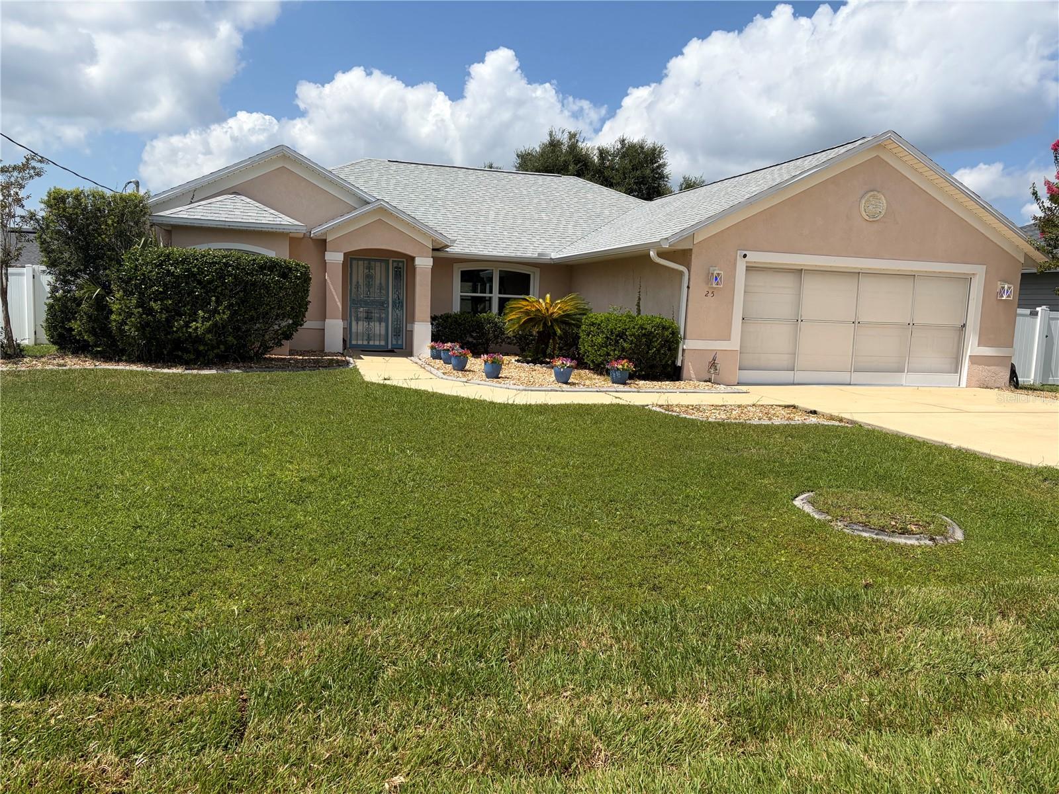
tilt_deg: -4.8
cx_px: 530
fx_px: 795
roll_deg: -2.6
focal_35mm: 26
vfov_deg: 53.1
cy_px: 397
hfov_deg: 67.3
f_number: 1.6
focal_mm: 5.96
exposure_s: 1/6993
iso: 64
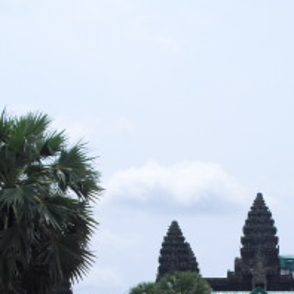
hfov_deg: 16.8
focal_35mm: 103
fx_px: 990
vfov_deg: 16.4
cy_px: 316
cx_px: 223
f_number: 7.8
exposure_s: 1/250
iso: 64
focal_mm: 6.3
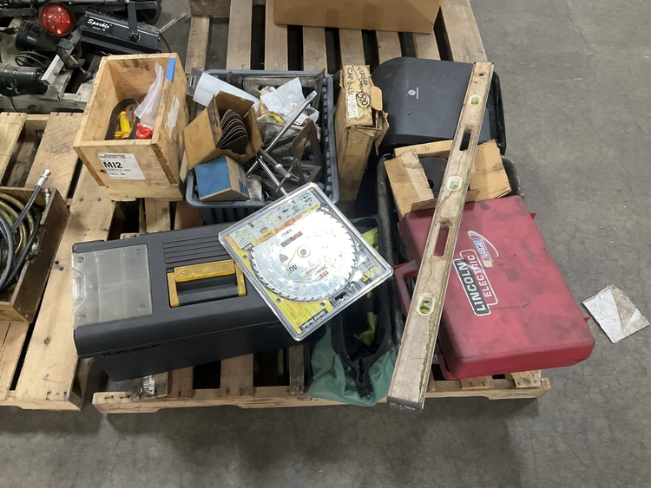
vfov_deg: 48.3
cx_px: 326
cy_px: 244
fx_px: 546
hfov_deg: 61.6
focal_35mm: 29
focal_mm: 3
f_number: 1.8
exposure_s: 1/40
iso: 200
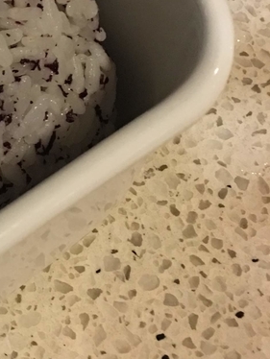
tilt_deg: -53.8
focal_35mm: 93
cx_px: -153
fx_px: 966
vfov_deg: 20.5
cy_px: 12
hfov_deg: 14.6
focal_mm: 4.15
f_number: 2.2
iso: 100
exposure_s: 1/10
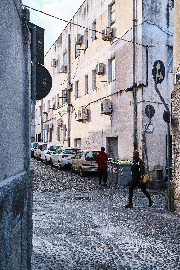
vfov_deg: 39.6
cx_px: 90
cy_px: 135
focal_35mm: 50
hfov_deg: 27.0
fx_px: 375
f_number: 5.6
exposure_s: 1/250
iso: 320
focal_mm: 33
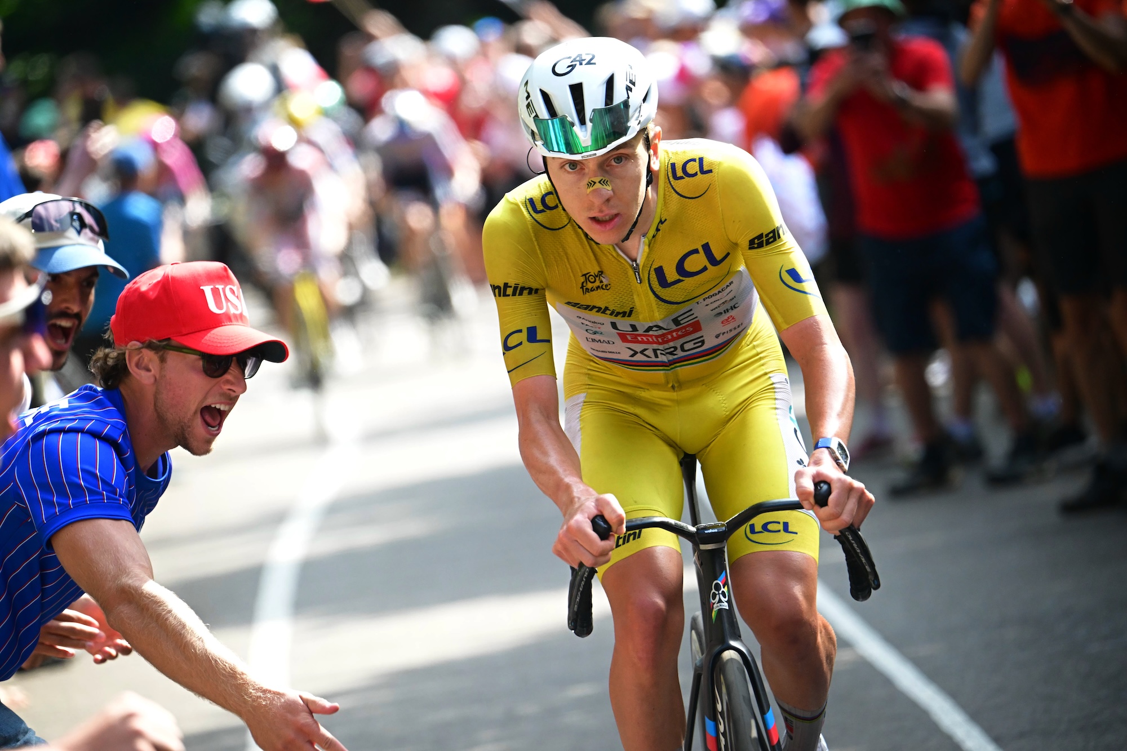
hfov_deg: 7.1
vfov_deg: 4.7
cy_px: 376
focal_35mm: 290
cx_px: 564
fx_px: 9077
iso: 3200
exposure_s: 1/1600
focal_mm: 290
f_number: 5.6
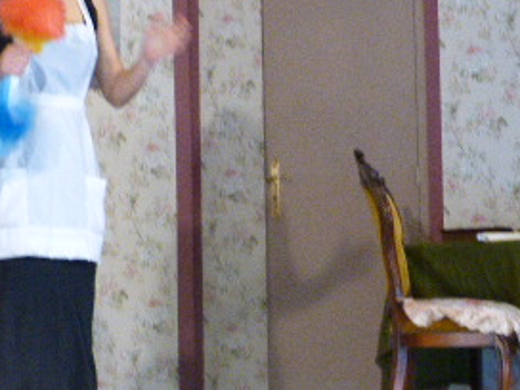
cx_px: 348
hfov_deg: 14.7
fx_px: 2013
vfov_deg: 11.1
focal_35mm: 134
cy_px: 185
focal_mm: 10.2
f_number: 3.2
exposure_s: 1/50
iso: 800
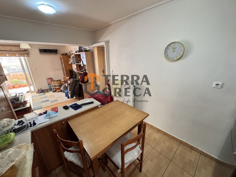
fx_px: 95
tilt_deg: -18.4
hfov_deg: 102.1
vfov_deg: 85.7
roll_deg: +1.4
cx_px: 118
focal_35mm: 14
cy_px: 88
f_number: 2.2
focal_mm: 2.22
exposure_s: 1/50
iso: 400
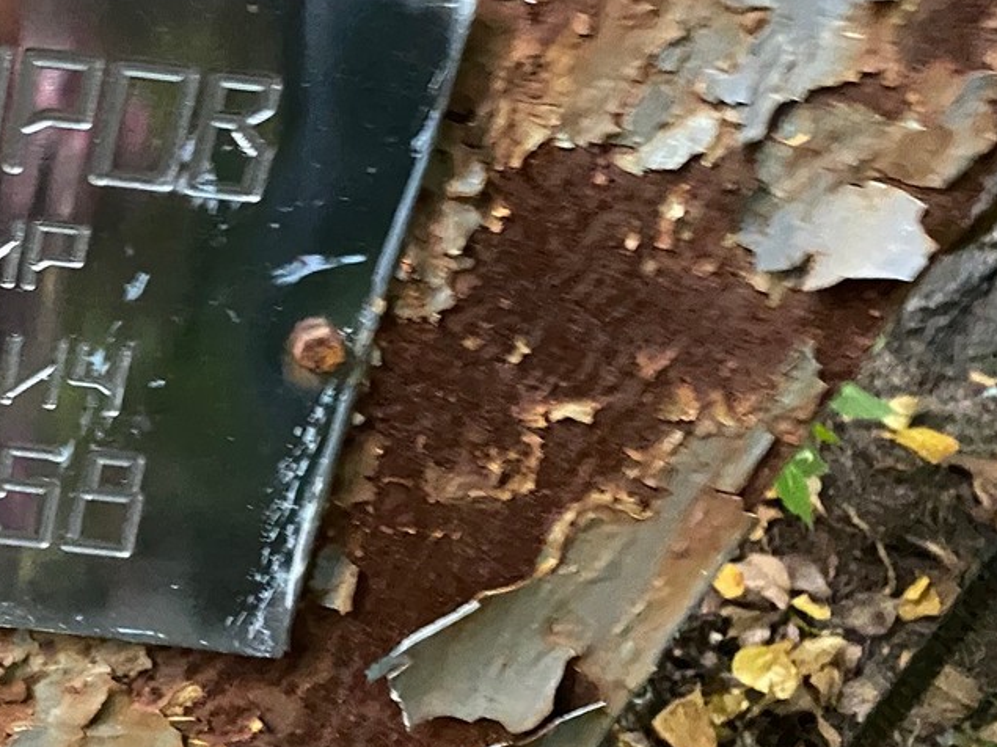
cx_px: -69
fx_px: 1699
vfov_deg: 24.7
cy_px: 256
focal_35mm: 59
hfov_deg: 29.8
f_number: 1.8
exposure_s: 1/30
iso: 800
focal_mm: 4.25
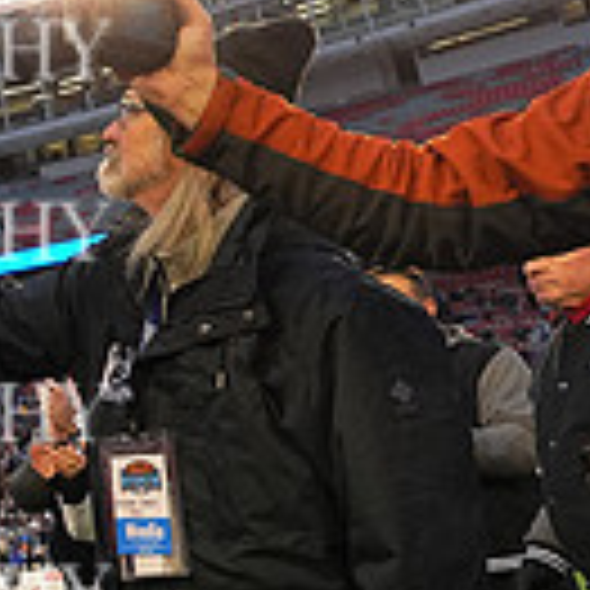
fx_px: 1157
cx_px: -540
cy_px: 322
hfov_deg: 19.3
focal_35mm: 60
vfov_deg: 28.6
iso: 1600
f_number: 4
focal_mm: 16
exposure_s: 1/1000
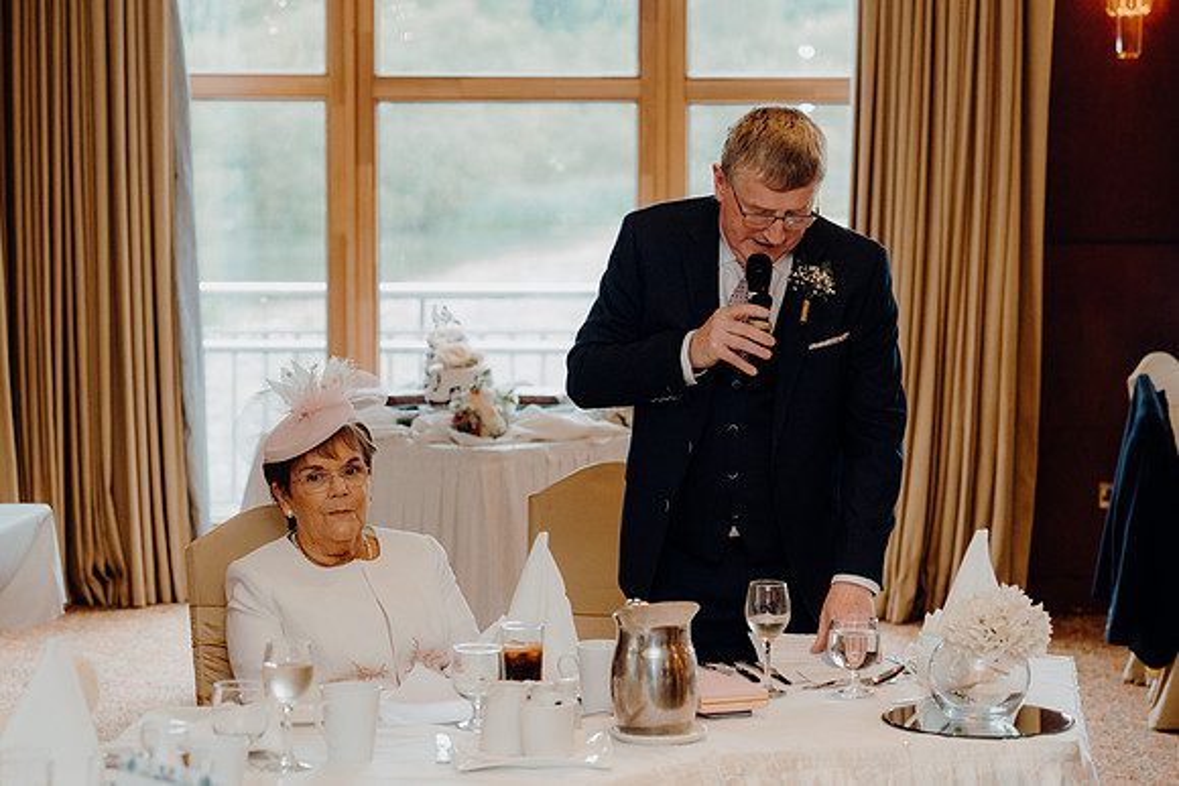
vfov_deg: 13.8
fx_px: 3243
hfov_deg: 20.6
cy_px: 393
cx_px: 590
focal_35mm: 99
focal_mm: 66
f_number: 2.8
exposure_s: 1/200
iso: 1000
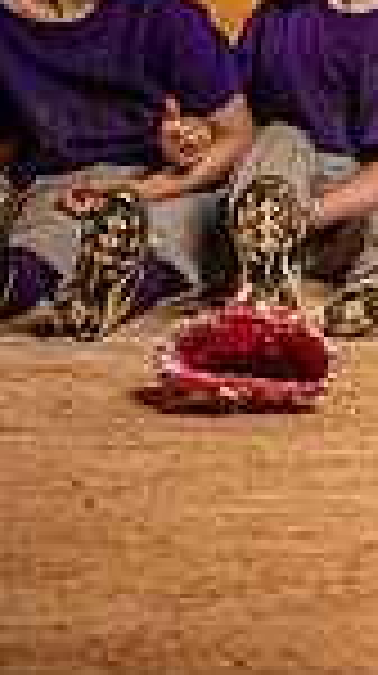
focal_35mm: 259
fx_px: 4631
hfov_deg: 4.5
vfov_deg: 8.3
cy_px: -47
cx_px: 1104
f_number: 4
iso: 64
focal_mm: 62
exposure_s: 1/200
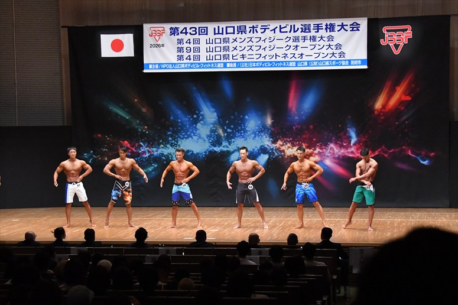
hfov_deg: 24.8
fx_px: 1043
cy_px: 152
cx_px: 229
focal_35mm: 82
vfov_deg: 16.6
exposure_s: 1/400
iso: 8000
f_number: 5.6
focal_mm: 55
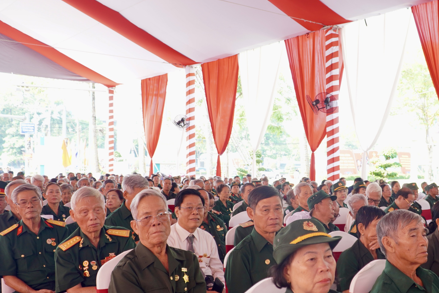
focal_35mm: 41
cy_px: 173
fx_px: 500
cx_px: 292
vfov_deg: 32.6
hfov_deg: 46.7
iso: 125
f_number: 4
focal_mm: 18
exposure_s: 1/30
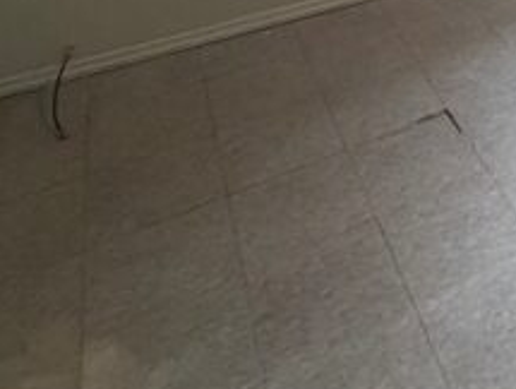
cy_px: -315
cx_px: 689
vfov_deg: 20.1
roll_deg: -1.8
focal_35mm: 52
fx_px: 776
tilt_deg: -5.3
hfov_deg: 29.0
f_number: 2.2
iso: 320
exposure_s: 1/104
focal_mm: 2.22
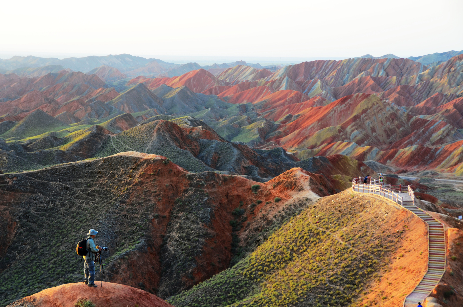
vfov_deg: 16.2
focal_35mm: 84
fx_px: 1078
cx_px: 232
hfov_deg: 24.2
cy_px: 154
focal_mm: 56
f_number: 8
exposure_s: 1/30
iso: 125
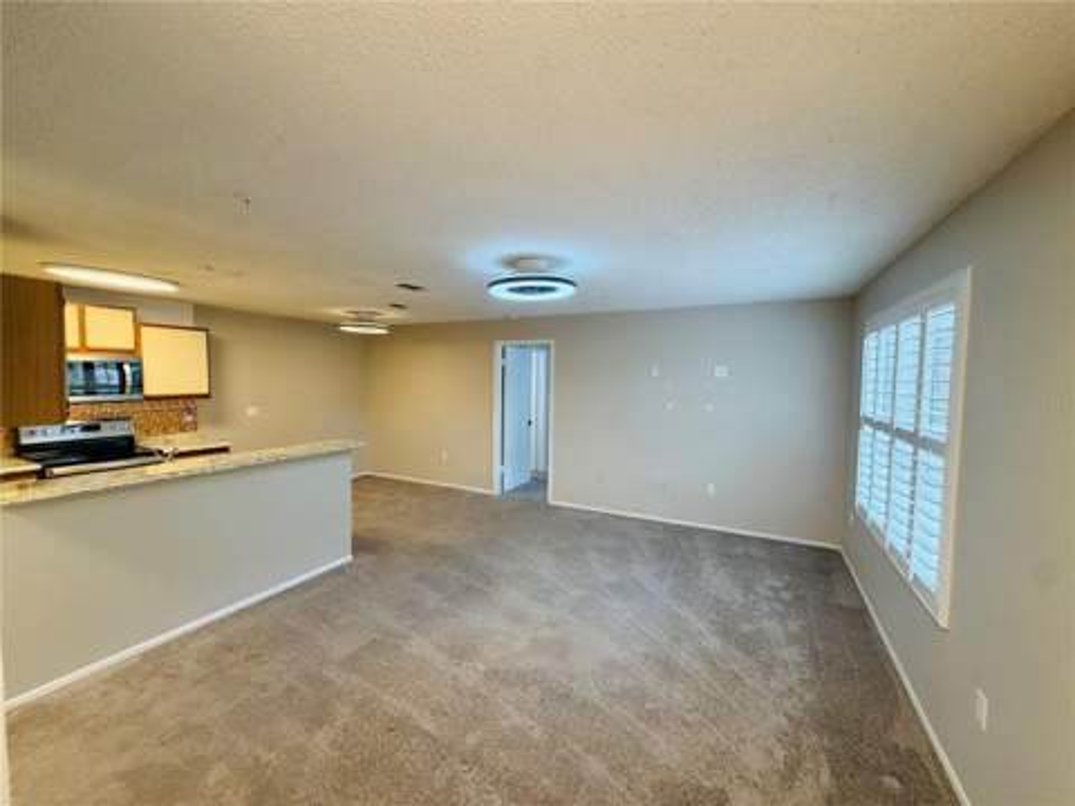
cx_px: 538
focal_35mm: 14
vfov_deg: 85.7
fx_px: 435
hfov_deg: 102.1
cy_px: 403
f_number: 2.2
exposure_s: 1/60
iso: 160
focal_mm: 2.22
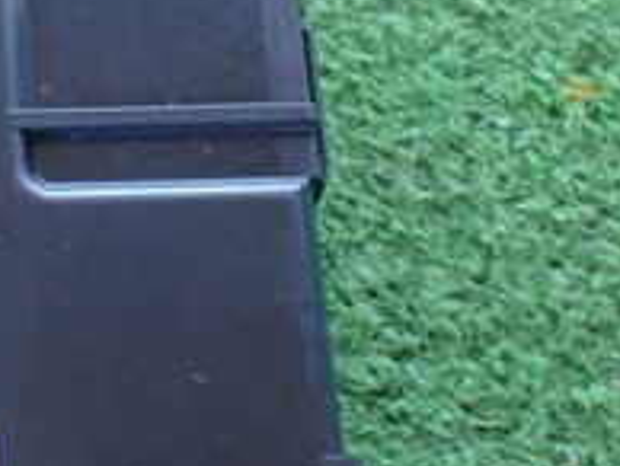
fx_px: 2439
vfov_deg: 10.9
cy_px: 335
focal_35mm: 136
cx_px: -249
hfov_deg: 13.8
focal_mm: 7.84
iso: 800
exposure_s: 1/20
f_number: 2.9
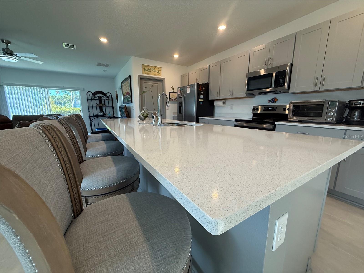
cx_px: 182
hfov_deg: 102.1
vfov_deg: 85.7
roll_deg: -0.2
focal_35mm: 14
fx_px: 147
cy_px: 136
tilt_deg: -10.0
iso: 160
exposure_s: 1/120
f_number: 2.2
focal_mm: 2.22
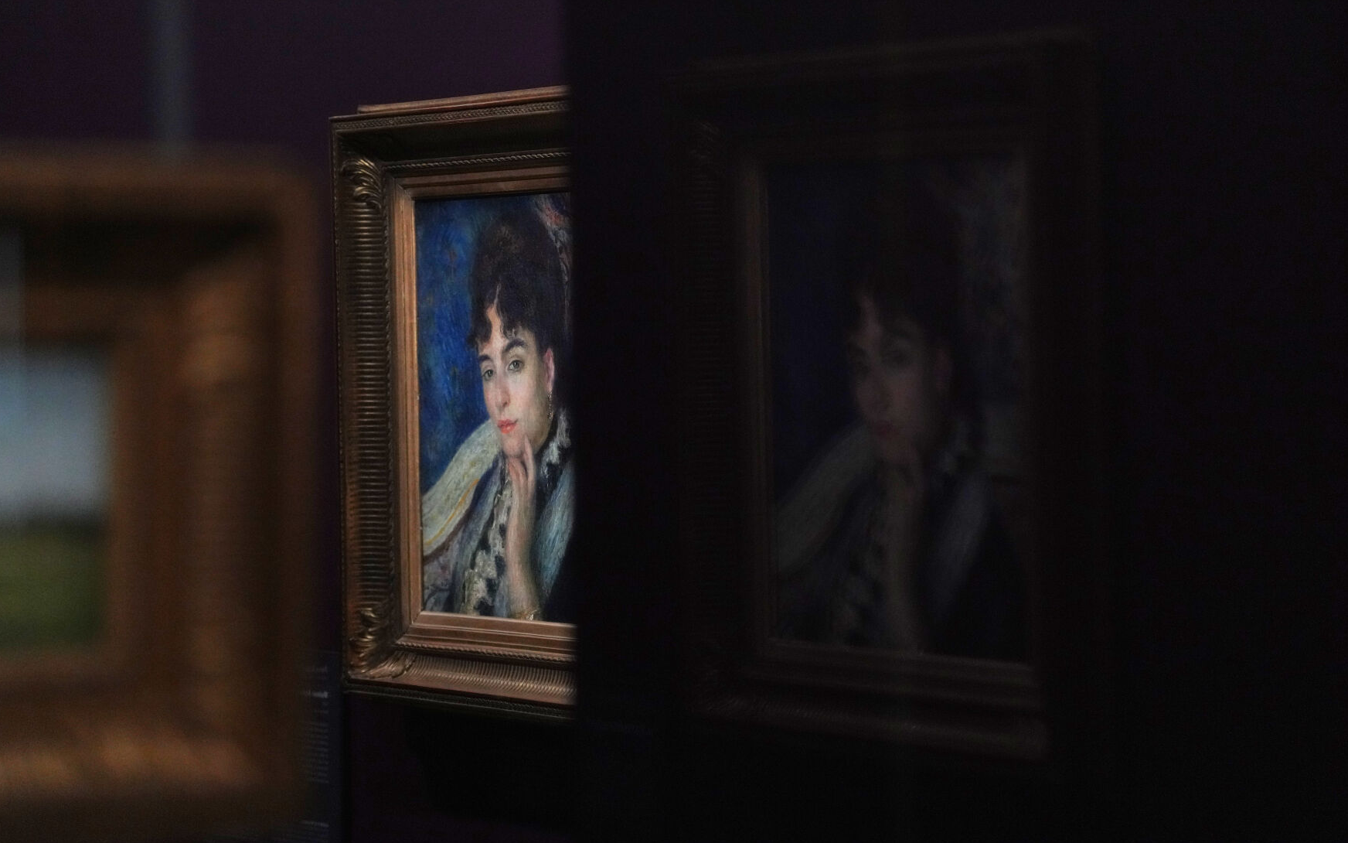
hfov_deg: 20.2
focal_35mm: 103
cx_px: 671
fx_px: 3784
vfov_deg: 12.7
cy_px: 391
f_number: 2.8
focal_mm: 100
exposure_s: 1/400
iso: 5000
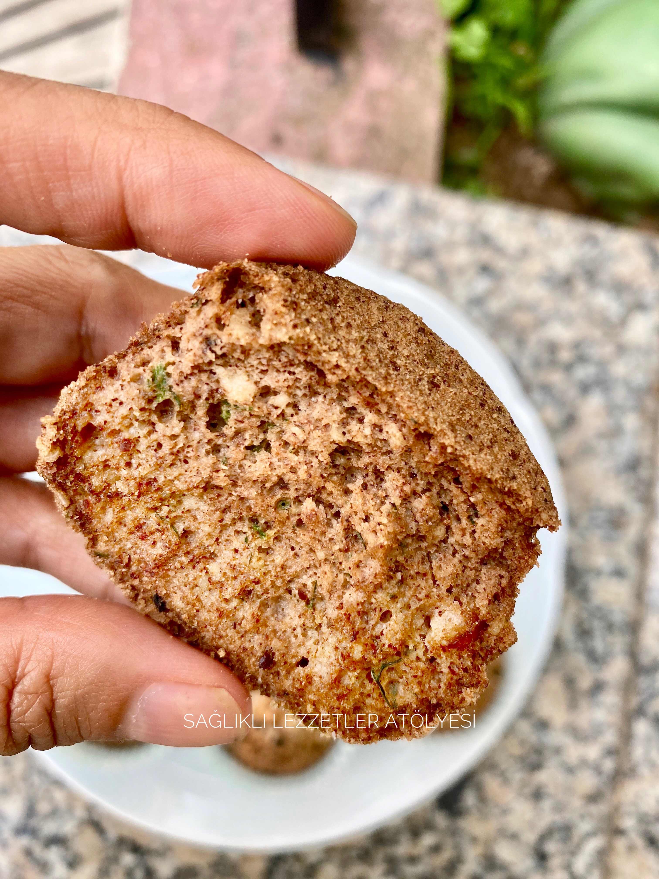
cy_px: 440
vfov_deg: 67.3
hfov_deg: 53.1
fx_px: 660
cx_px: 330
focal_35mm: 26
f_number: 1.8
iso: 32
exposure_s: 1/253
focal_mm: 4.25
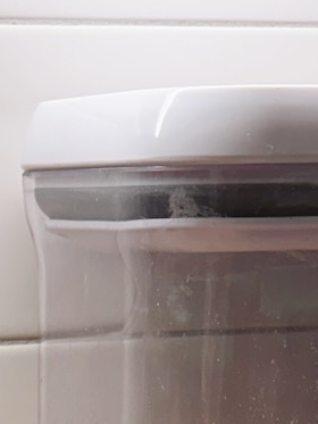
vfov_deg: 14.6
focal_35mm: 120
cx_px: -124
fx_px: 1469
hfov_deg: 11.9
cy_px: 737
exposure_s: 1/394
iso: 80
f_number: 1.78
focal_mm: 6.76
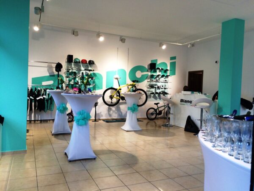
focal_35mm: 29
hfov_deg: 61.7
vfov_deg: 48.2
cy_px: 96
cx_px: 127
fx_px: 213
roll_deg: -2.3
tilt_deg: -1.7
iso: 64
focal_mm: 4.15
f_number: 2.2
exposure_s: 1/100
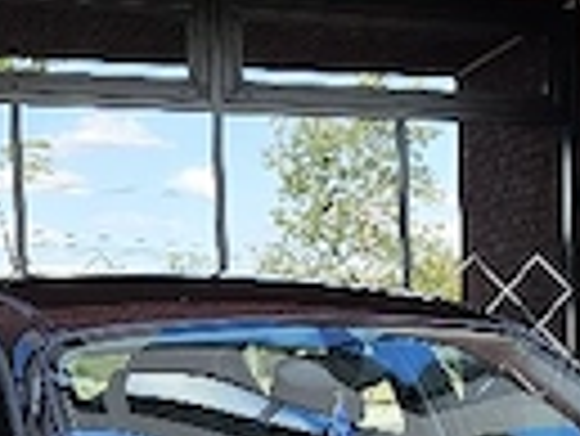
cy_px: 503
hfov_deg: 17.9
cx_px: 598
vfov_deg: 13.5
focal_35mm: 107
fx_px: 1794
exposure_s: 1/192
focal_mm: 5.4
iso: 25
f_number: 1.8
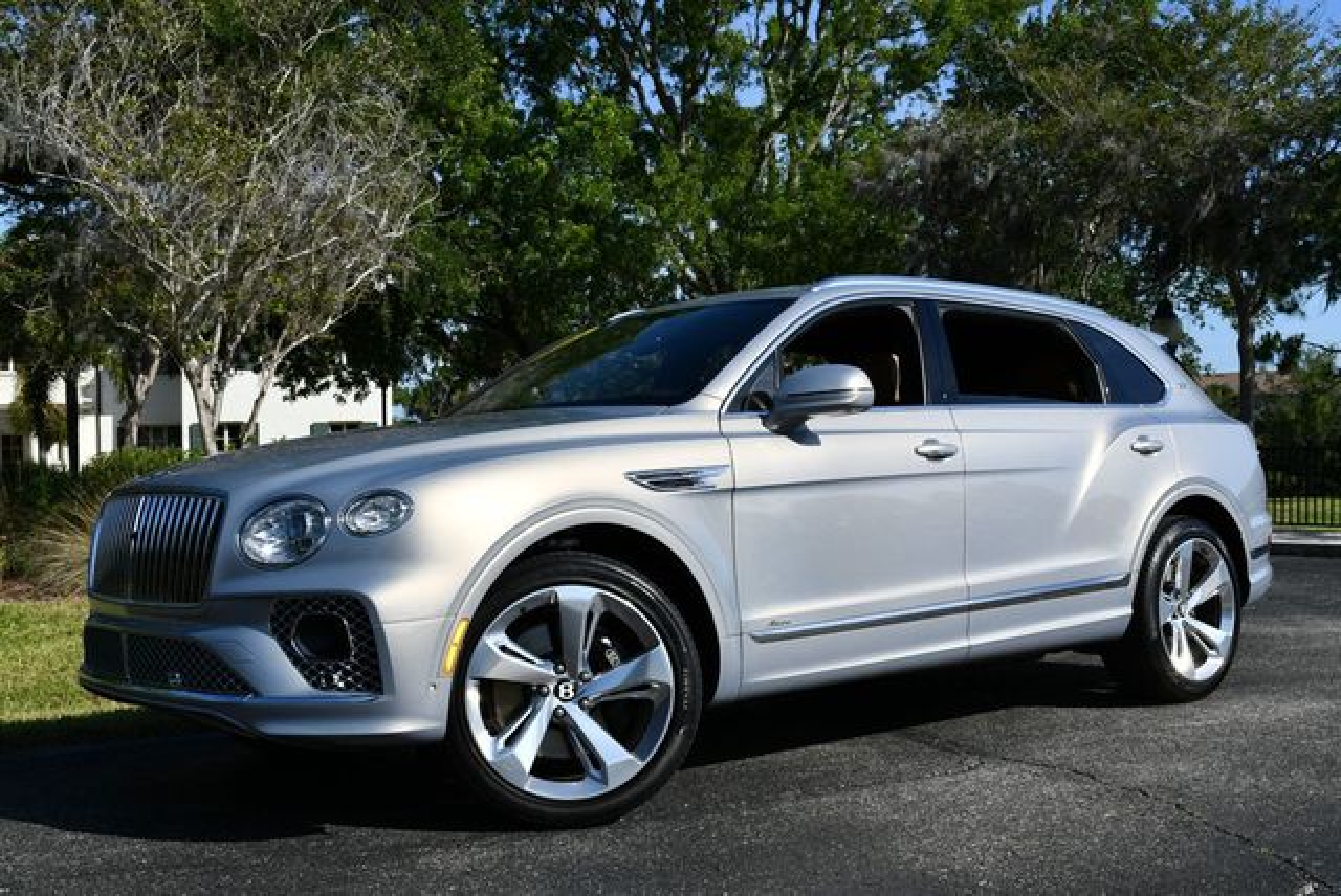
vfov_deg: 33.5
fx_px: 1491
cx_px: 670
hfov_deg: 48.4
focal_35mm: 40
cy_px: 448
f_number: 9
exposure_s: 1/320
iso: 100
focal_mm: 20
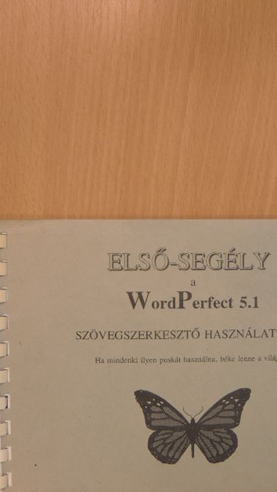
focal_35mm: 52
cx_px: 185
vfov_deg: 39.9
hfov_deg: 22.9
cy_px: 244
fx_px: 680
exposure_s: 1/50
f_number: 3.5
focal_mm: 8.3
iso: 250
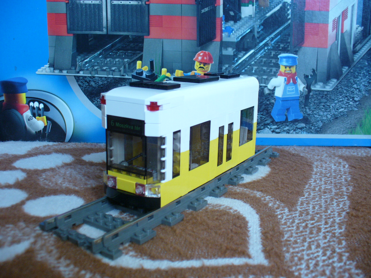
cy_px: 139
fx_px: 397
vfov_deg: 38.7
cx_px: 186
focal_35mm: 37
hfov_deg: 50.1
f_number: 2.8
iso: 150
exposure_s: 1/25
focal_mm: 6.1
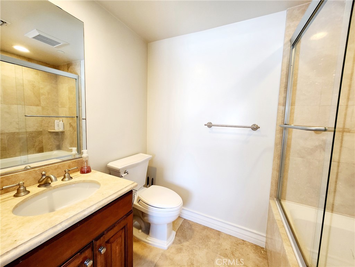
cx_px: 178
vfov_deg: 89.9
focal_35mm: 13
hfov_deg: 106.2
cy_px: 134
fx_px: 133
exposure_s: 1/60.2
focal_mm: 1.74
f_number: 2.2
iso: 100
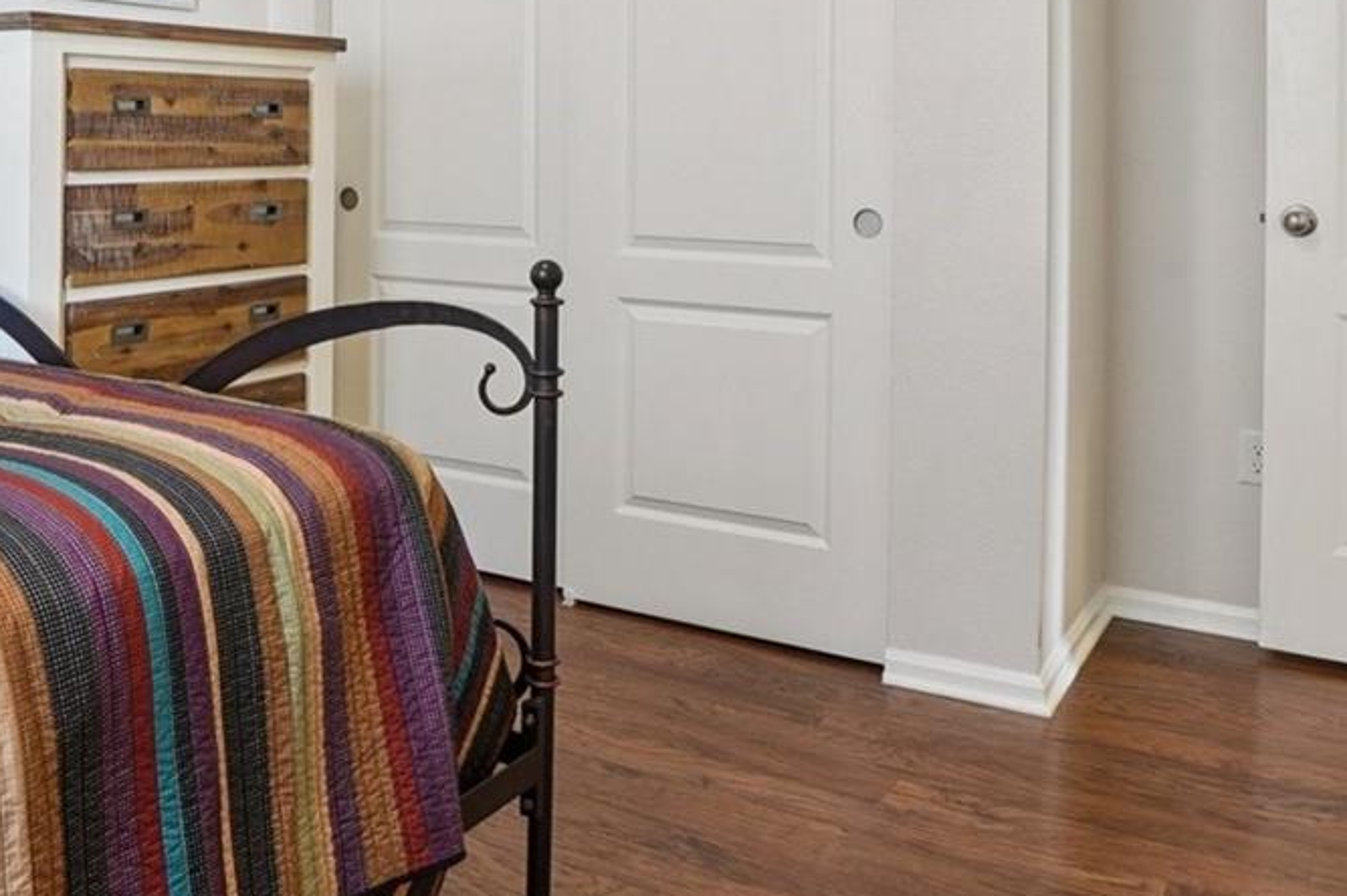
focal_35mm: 36
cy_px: 143
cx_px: 347
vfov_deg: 35.3
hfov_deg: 51.1
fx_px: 1346
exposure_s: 1/6
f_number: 8
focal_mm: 10
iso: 400
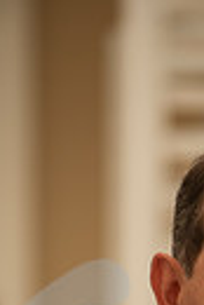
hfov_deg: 2.2
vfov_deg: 3.3
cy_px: 448
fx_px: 5273
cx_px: 312
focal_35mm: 622
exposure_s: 1/250
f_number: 2.8
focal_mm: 180
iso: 500
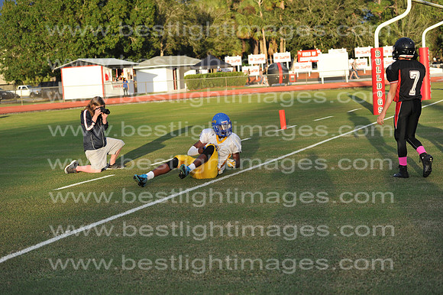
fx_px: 861
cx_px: 222
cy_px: 148
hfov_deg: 28.9
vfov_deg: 19.4
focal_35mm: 70
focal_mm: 70
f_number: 3.5
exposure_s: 1/2500
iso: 800
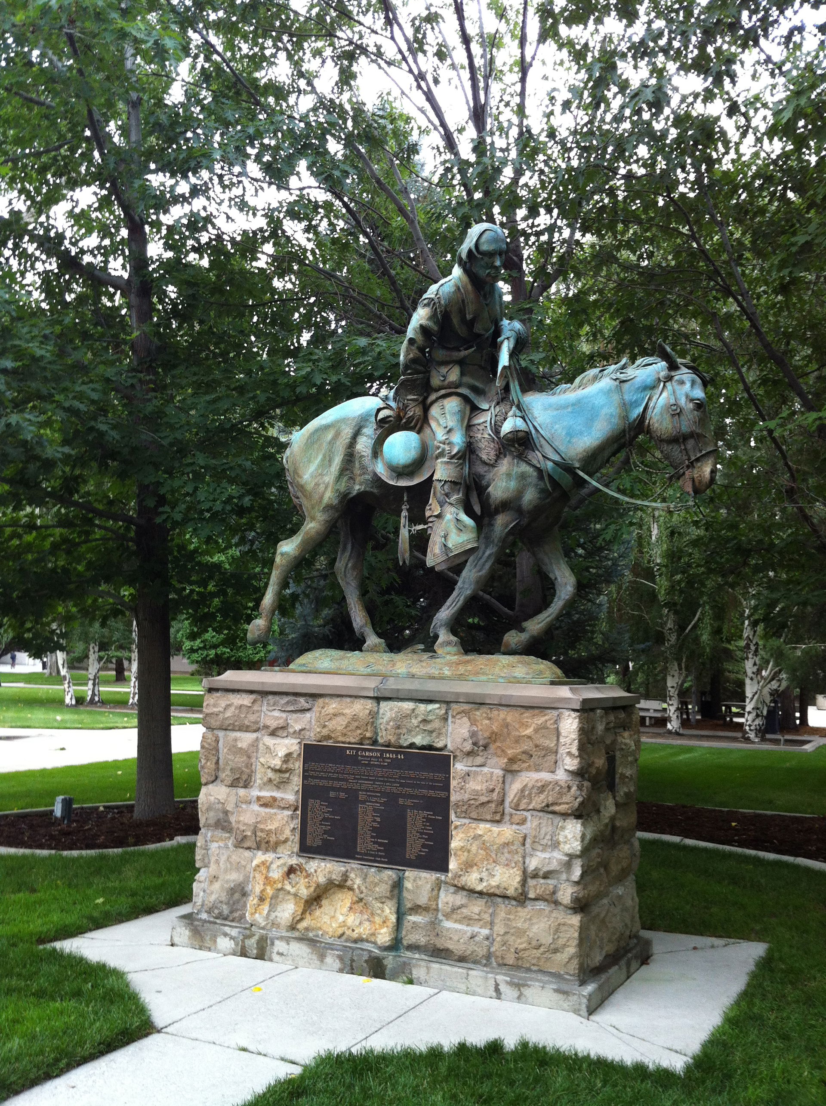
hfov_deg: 40.6
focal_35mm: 35
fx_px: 1117
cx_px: 413
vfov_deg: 52.7
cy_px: 553
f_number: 2.8
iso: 80
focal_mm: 3.85
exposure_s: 1/30
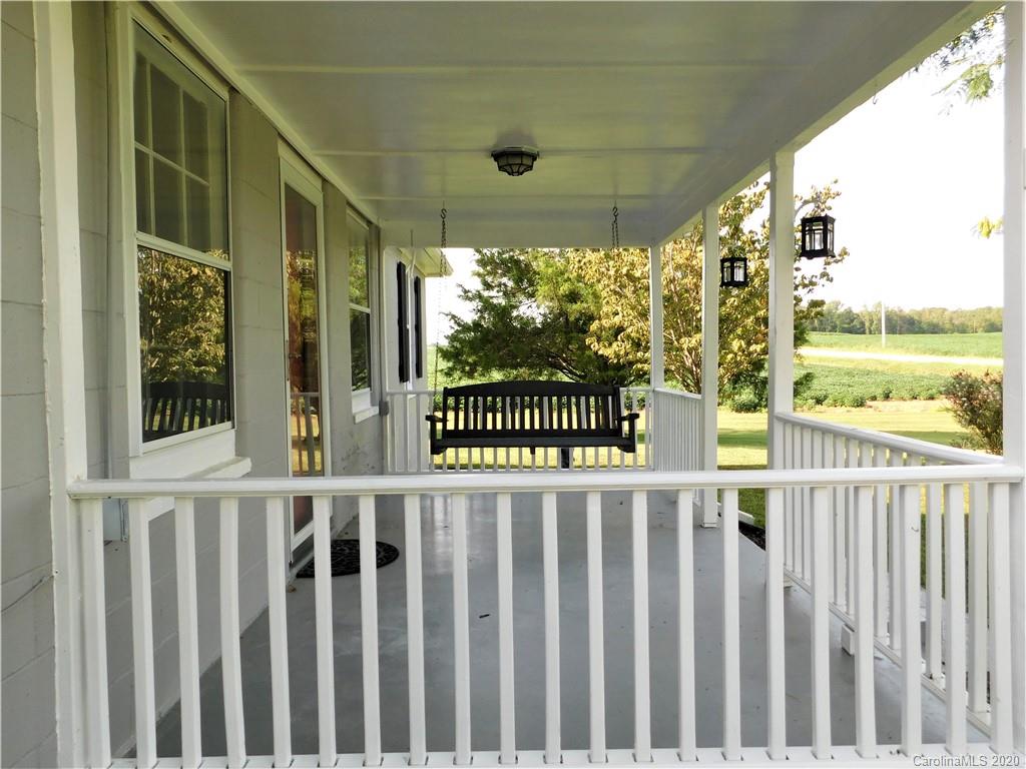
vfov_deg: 54.9
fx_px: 741
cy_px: 384
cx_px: 513
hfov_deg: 69.4
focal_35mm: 25
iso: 125
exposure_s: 1/320
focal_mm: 4.5
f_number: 3.1
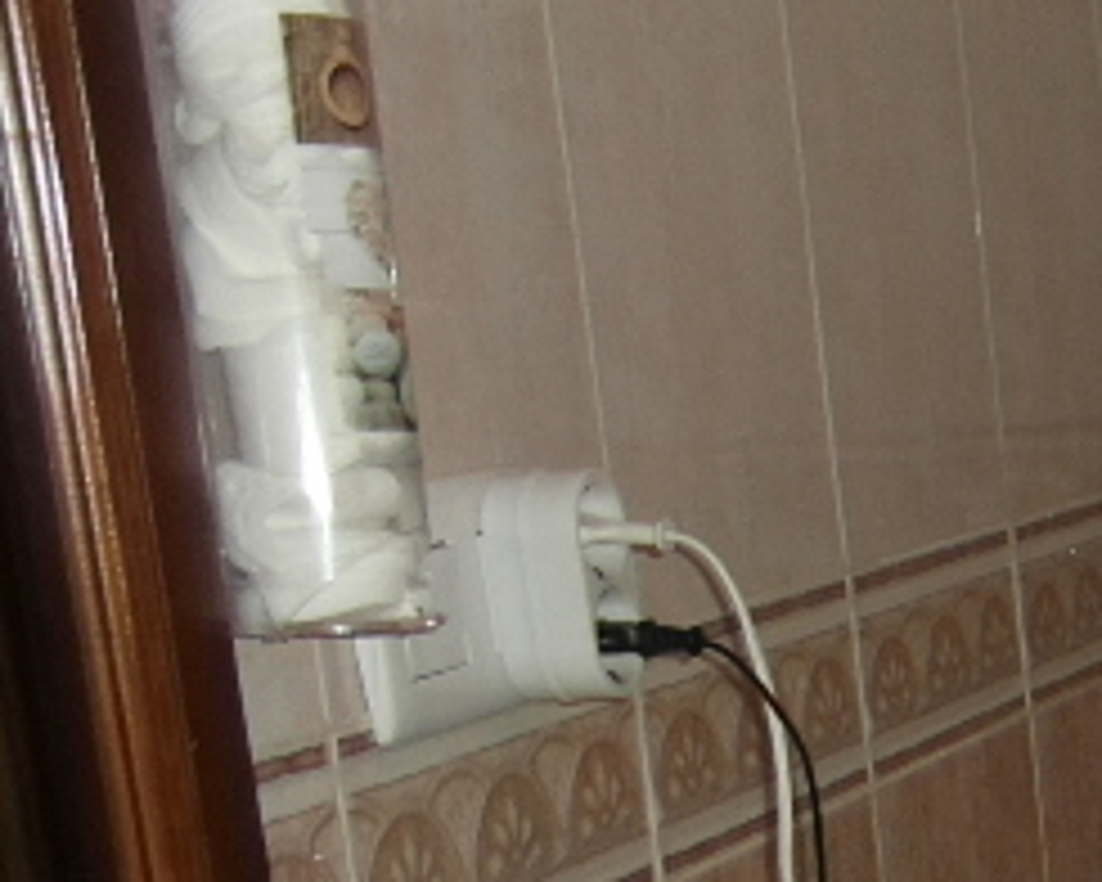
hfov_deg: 17.1
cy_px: 1220
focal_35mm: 98
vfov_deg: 14.9
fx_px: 3196
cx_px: 1781
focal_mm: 4
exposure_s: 1/30
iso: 120
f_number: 3.2
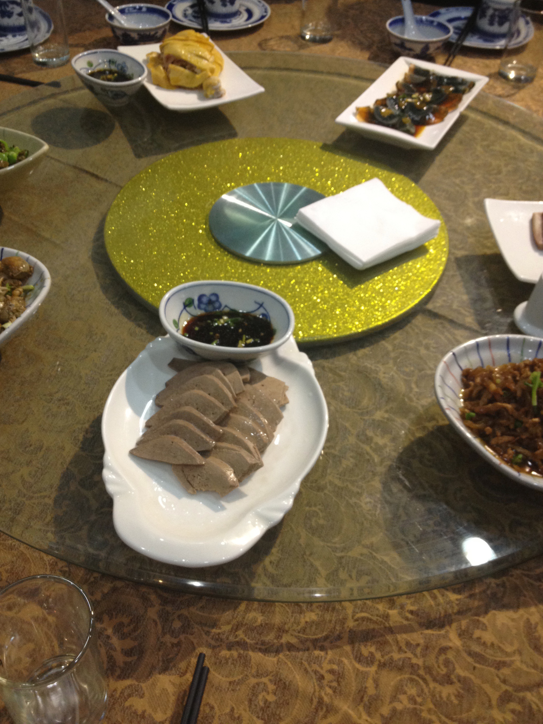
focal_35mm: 38
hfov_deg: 37.7
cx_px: 249
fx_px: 795
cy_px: 331
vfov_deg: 48.9
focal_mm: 4.28
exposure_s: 1/20
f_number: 2.4
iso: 160
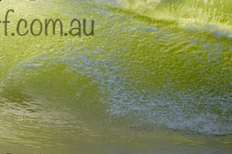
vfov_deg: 0.8
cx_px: 1
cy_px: 15
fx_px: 11367
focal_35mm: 1765
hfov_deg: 1.2
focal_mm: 800
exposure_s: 1/2000
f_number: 11
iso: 1250
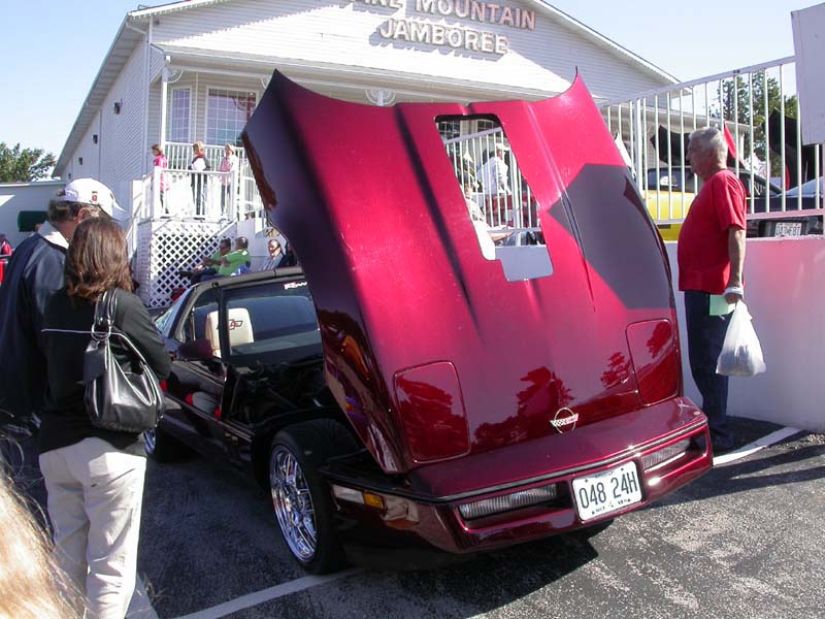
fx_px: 906
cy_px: 310
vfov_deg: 37.7
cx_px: 412
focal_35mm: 38
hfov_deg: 49.0
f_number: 6
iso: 100
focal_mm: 7.85
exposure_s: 1/200
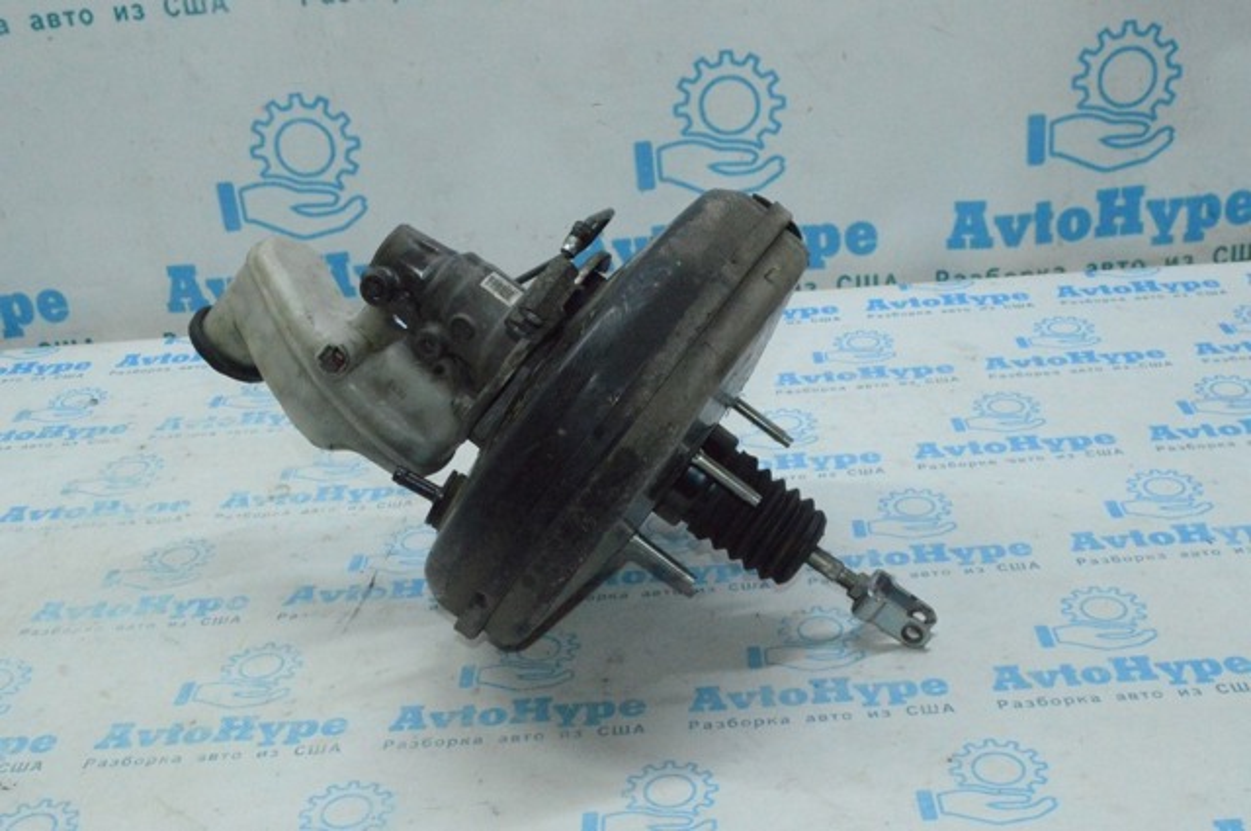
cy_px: 416
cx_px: 626
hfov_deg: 43.7
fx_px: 1562
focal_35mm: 45
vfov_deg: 29.8
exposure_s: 1/200
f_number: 16
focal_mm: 30
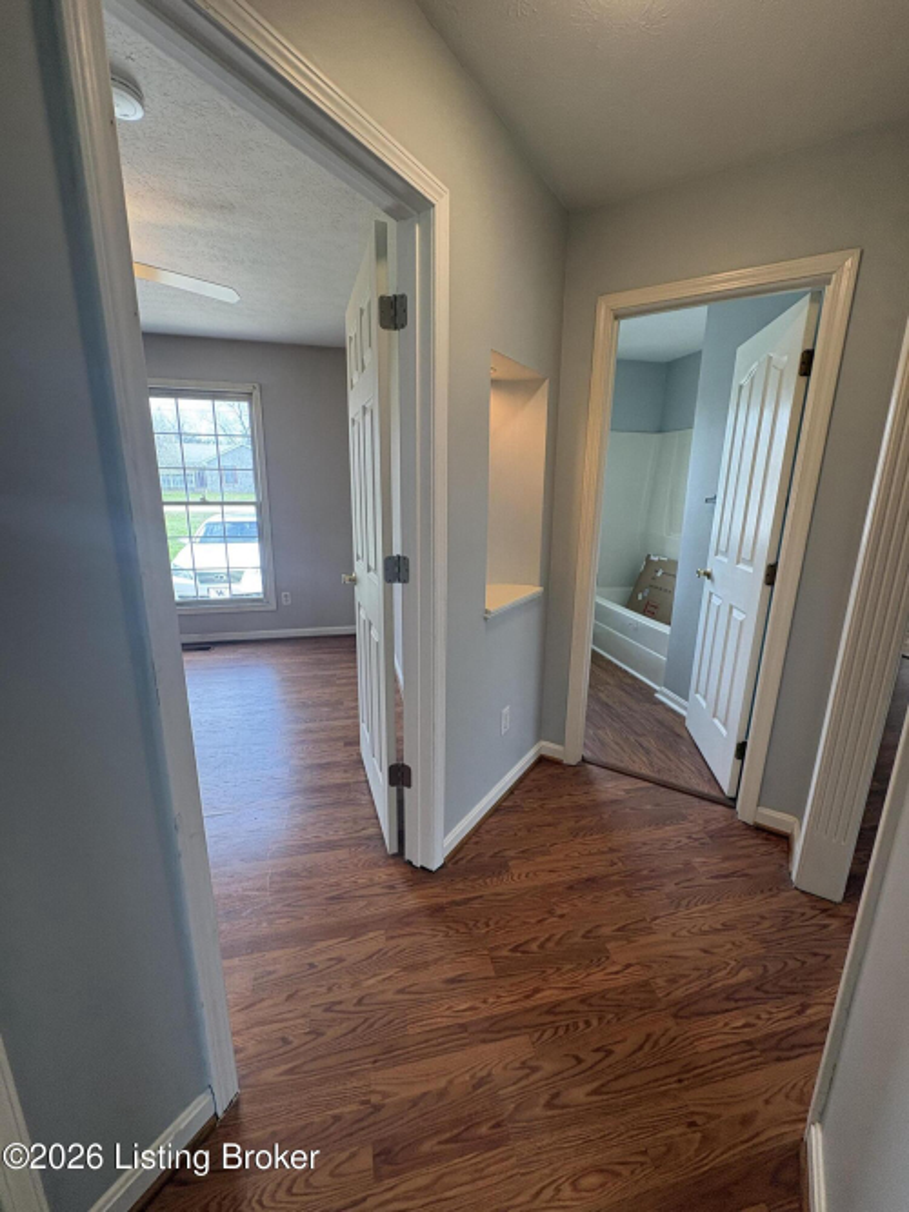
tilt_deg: -12.3
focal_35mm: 14
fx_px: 490
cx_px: 454
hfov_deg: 85.7
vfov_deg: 102.1
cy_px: 606
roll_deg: -1.1
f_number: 2.2
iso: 125
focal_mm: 2.22
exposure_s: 1/120
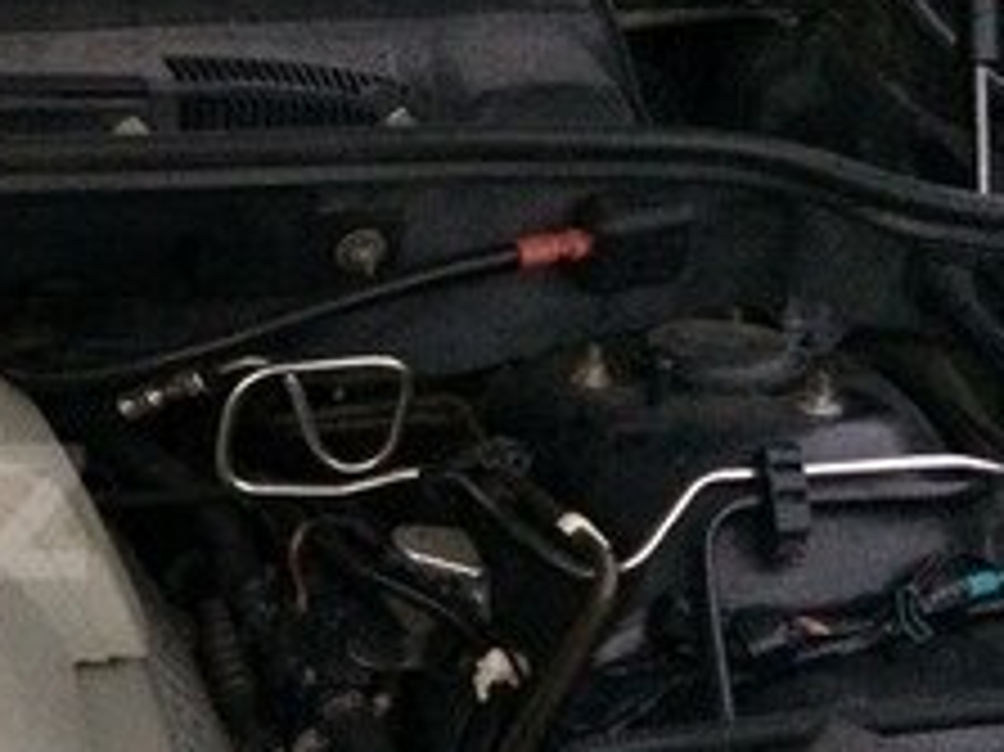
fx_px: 2493
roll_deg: +0.9
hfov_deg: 20.4
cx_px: -374
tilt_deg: -32.5
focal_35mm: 86
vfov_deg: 17.1
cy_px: 511
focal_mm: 4.15
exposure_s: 1/17
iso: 400
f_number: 2.2
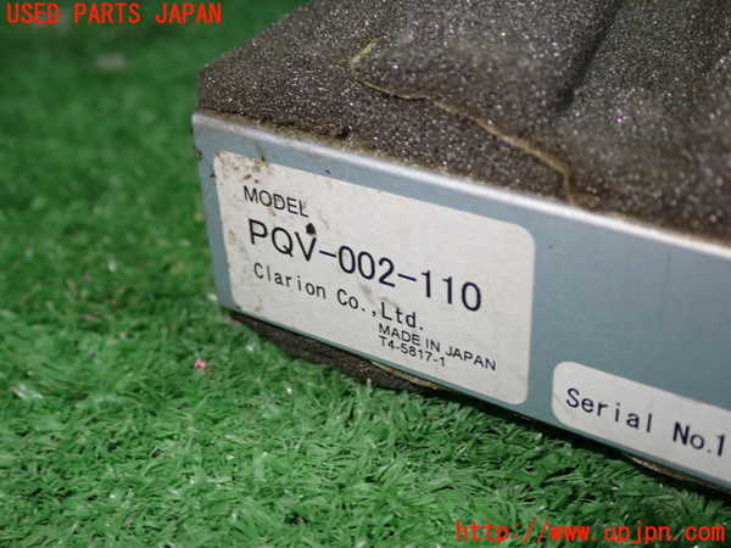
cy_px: 274
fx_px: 993
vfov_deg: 30.9
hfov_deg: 40.4
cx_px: 366
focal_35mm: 47
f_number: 3.1
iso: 200
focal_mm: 8.4
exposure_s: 1/50
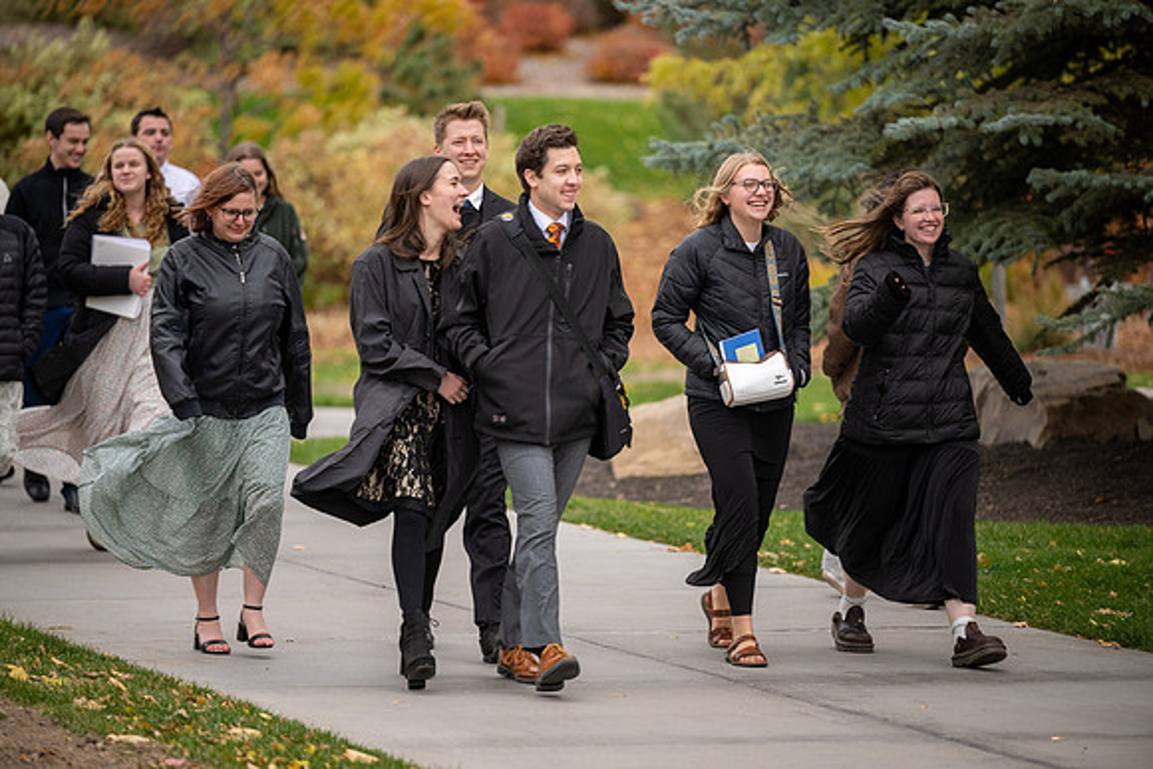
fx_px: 6407
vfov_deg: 6.9
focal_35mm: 200
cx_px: 576
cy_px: 384
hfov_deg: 10.3
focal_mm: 200
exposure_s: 1/800
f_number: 2.8
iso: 400
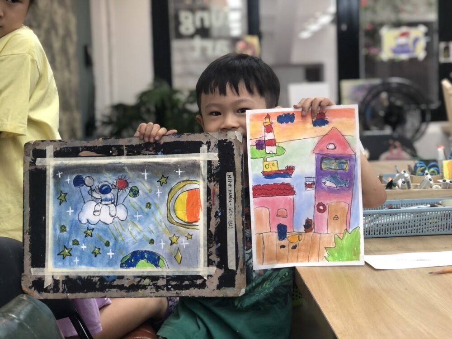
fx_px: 744
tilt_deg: -6.2
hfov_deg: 33.8
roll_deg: +2.6
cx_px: 226
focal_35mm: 57
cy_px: 170
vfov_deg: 25.7
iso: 50
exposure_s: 1/33
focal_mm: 6.6
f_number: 2.8
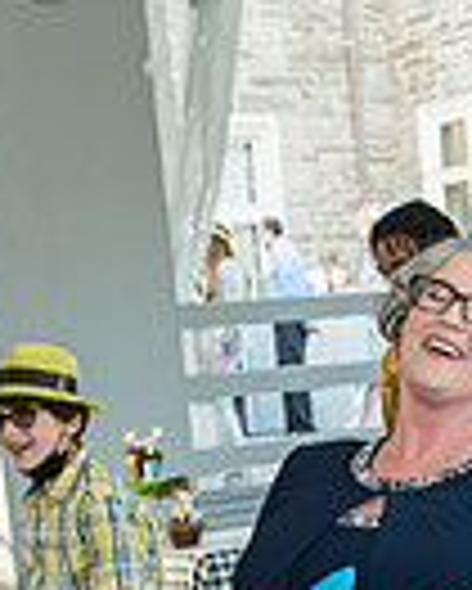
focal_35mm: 112
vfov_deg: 16.6
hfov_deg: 13.6
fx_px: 1953
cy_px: 651
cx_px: 445
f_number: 4
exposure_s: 1/160
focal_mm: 27
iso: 640
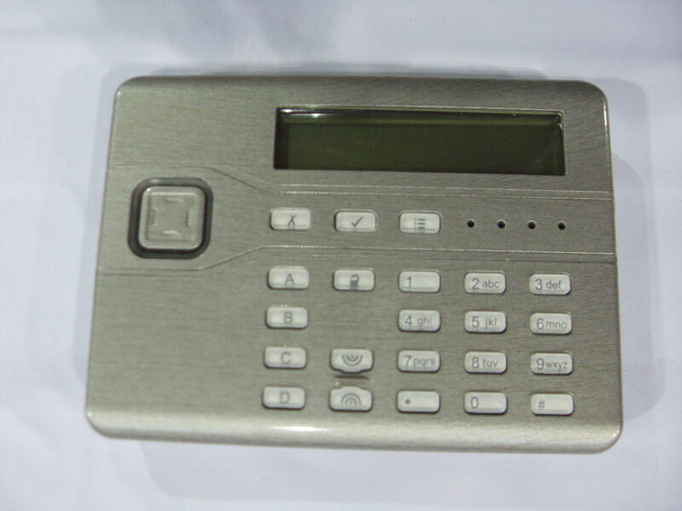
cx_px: 341
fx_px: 690
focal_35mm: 35
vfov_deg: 40.7
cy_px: 256
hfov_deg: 52.6
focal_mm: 6.3
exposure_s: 1/45
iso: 200
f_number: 2.8
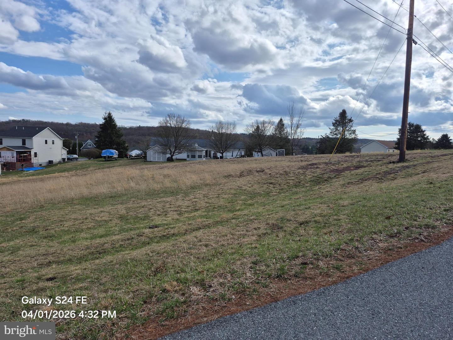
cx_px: 226
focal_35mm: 23
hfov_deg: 73.9
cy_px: 170
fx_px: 301
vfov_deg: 58.9
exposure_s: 1/2536
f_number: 1.8
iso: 25
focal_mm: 5.4
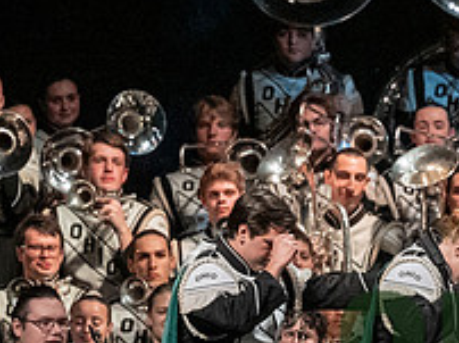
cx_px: 511
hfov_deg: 3.2
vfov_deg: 2.4
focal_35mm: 621
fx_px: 8225
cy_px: 398
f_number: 4
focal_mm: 150
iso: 4000
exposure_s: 1/500
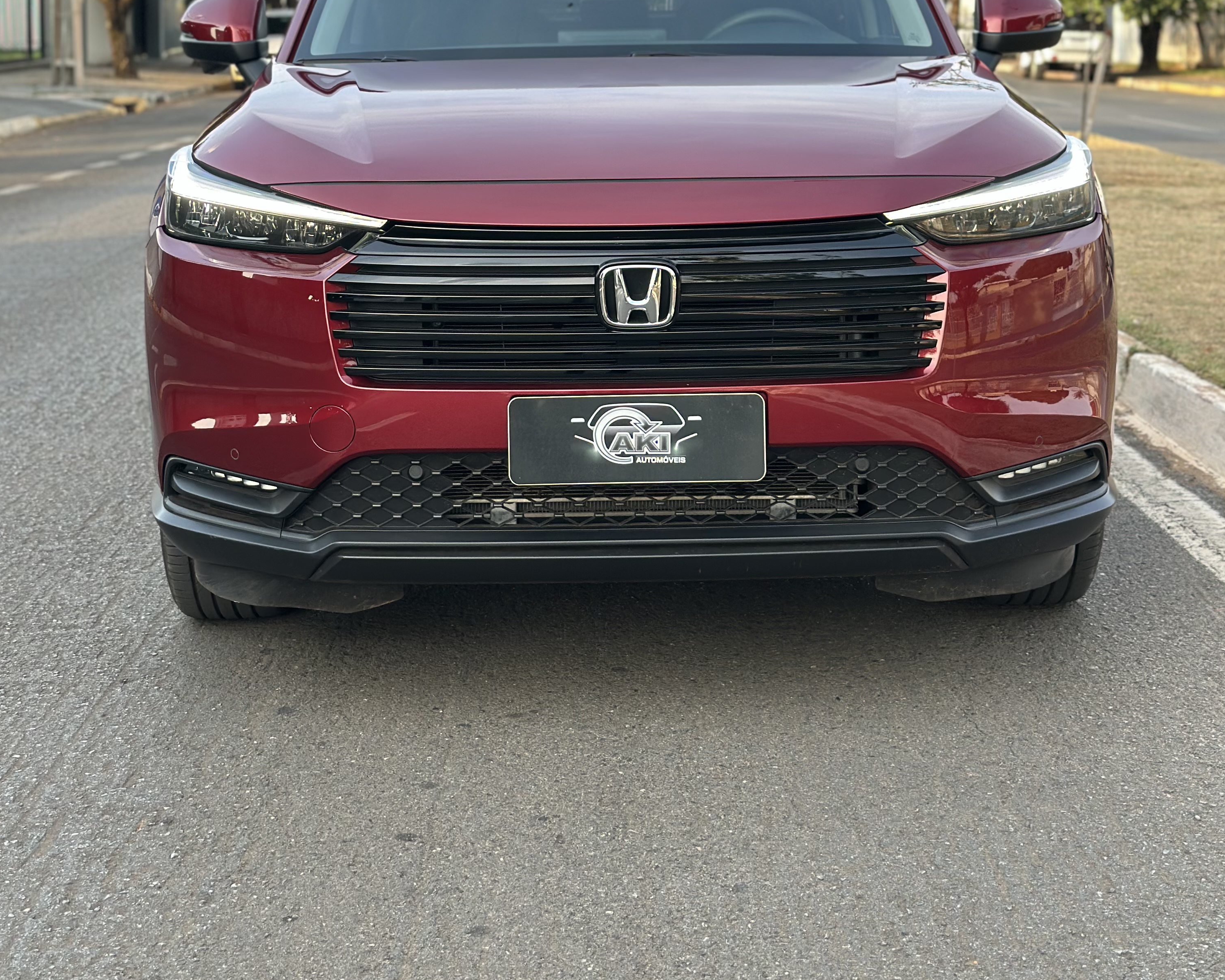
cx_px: 616
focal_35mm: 63
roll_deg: -1.3
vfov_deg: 23.9
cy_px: 200
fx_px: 2284
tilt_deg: -4.5
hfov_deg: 30.0
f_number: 1.78
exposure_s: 1/298
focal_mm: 6.86
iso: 80
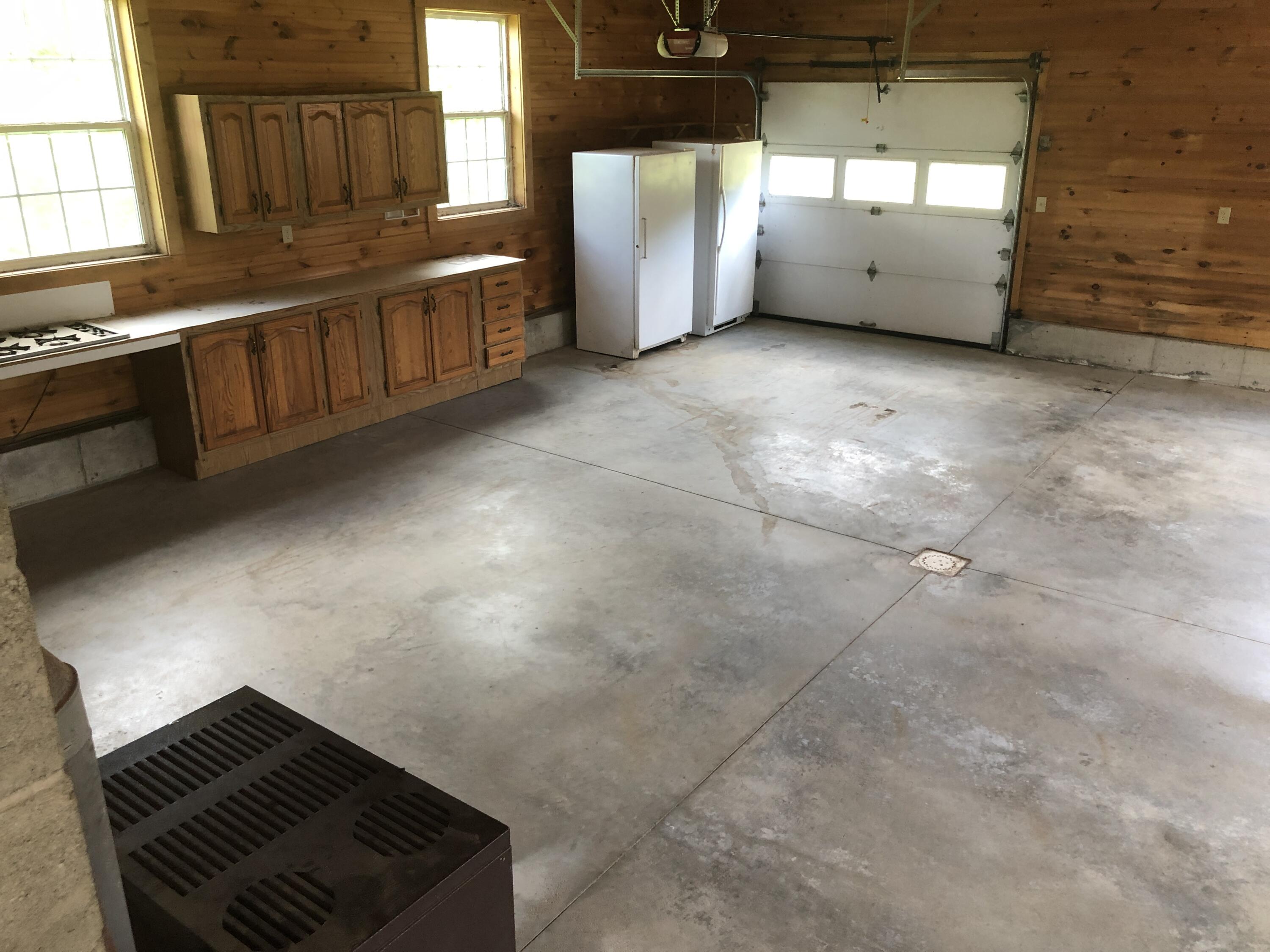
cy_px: 476
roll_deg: -0.1
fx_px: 1027
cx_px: 635
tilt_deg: -21.6
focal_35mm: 28
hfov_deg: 63.4
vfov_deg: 49.7
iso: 40
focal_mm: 3.99
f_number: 1.8
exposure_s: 1/30
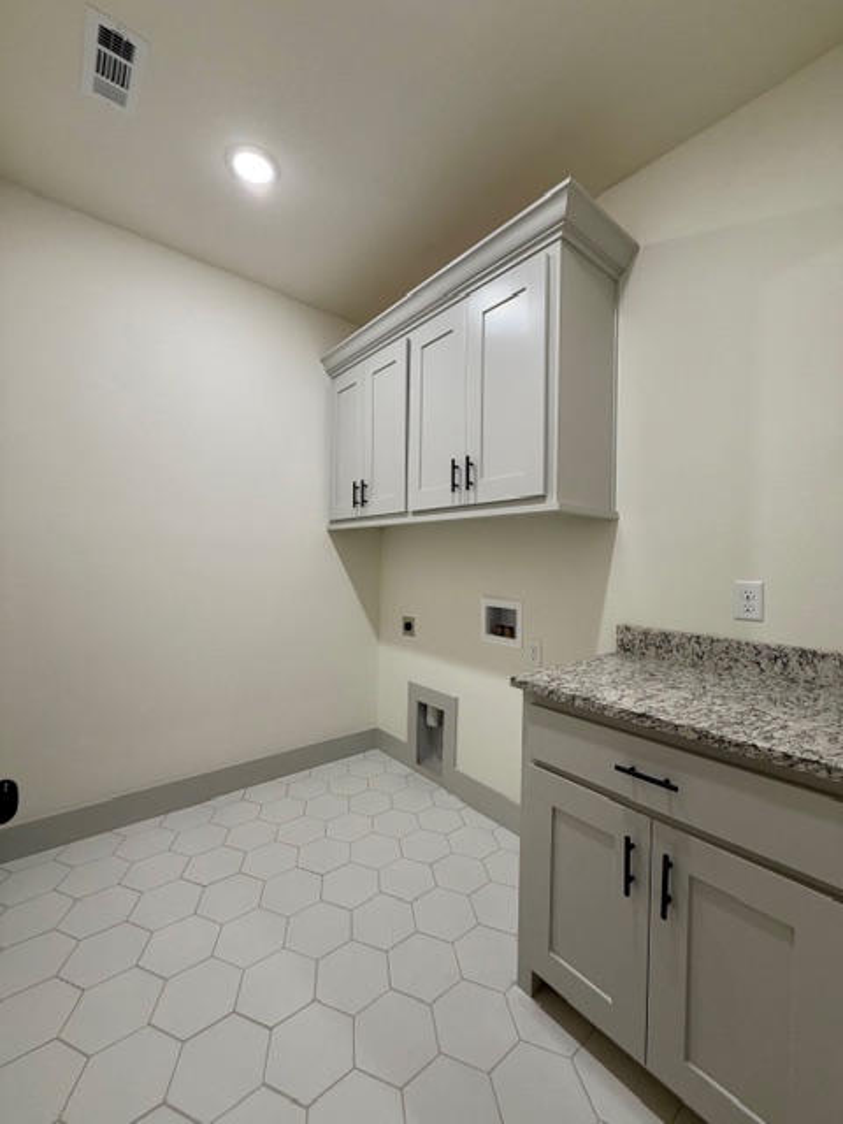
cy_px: 562
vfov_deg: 102.1
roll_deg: -1.0
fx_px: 455
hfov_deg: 85.7
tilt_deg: +0.6
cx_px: 422
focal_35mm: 14
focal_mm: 2.22
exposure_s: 1/120
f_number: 2.2
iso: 160
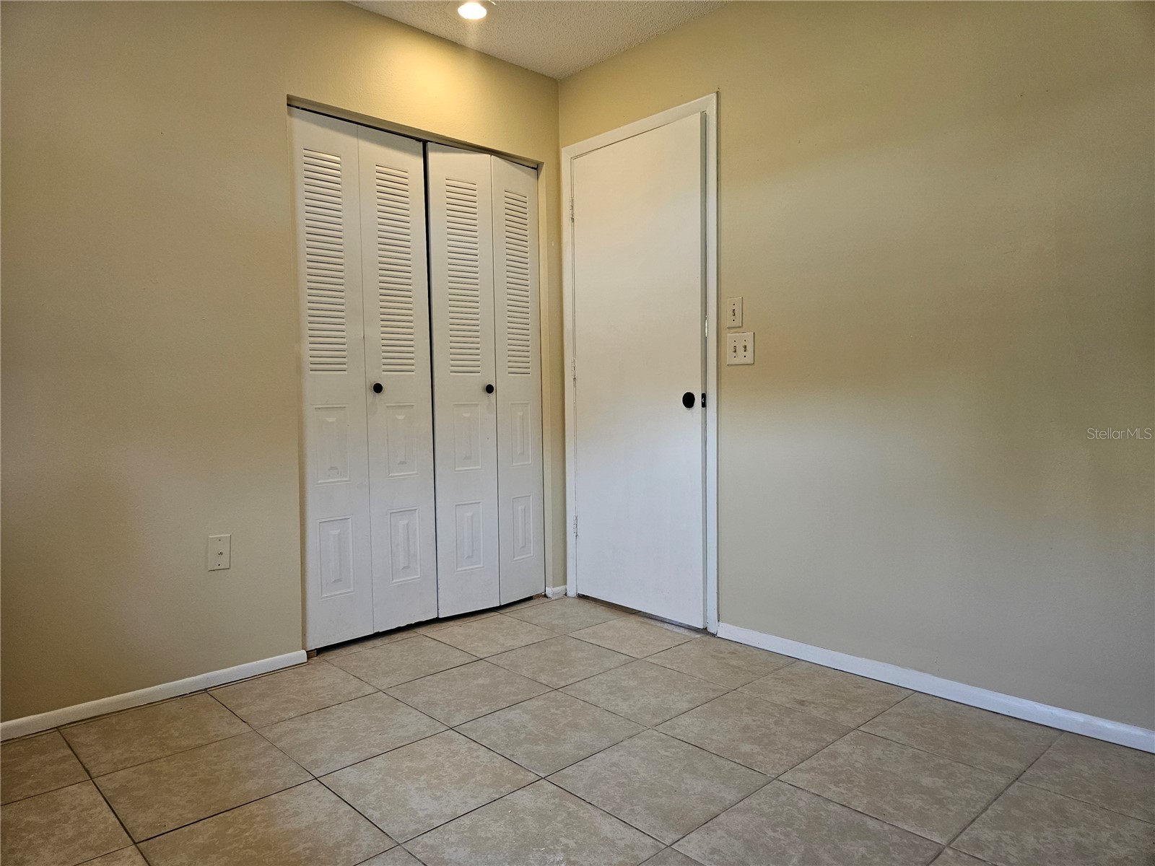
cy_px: 433
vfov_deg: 58.9
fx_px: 767
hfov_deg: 73.9
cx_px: 578
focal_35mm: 23
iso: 160
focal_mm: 5.4
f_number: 1.8
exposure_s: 1/120
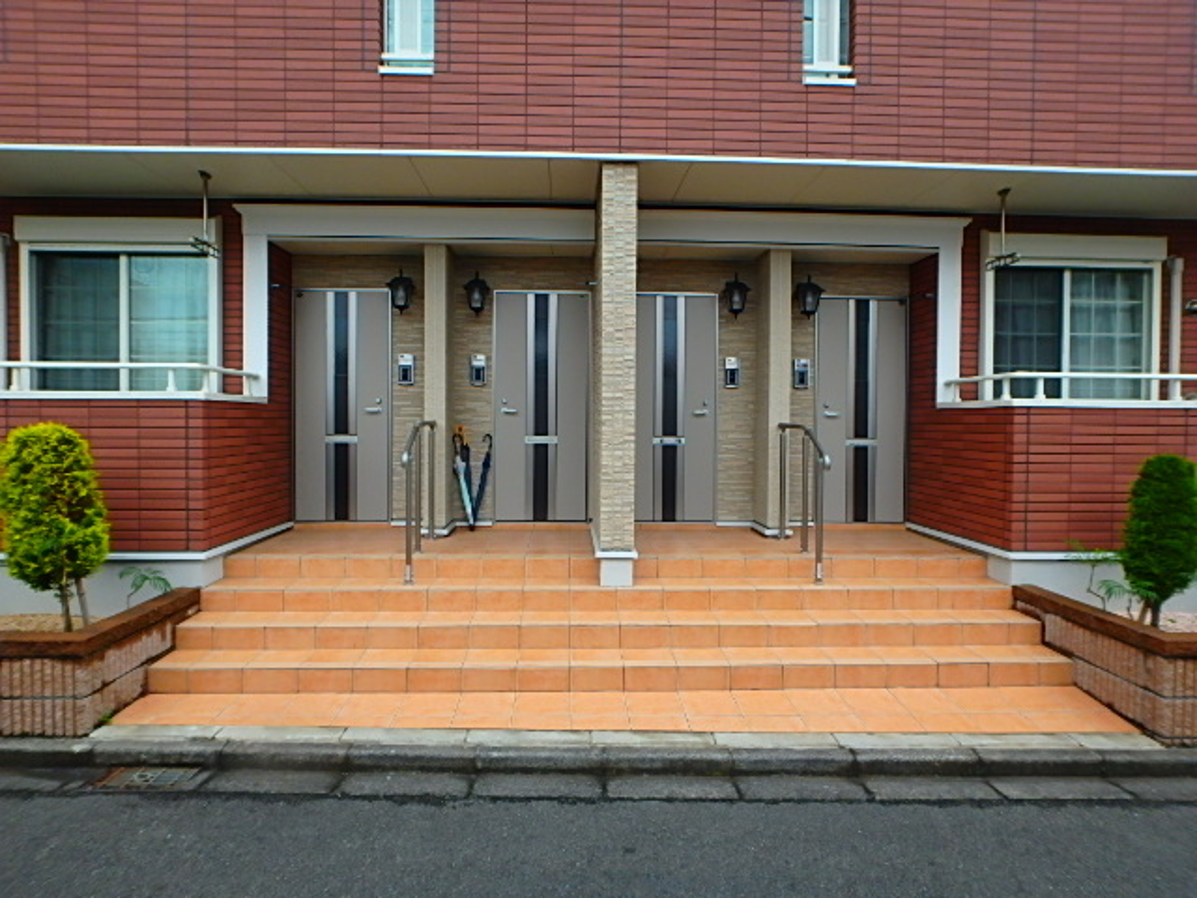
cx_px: 598
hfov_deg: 79.0
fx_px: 726
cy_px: 449
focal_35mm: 21
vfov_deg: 63.4
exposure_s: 1/320
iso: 125
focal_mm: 3.7
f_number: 3.5
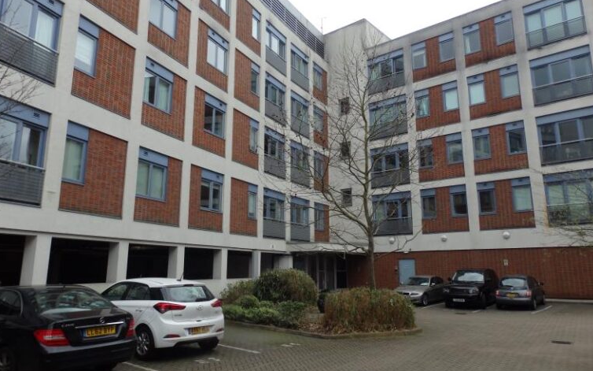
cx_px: 298
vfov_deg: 46.0
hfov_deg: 68.4
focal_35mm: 27
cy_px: 173
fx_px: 436
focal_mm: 4.5
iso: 100
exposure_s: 1/500
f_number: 3
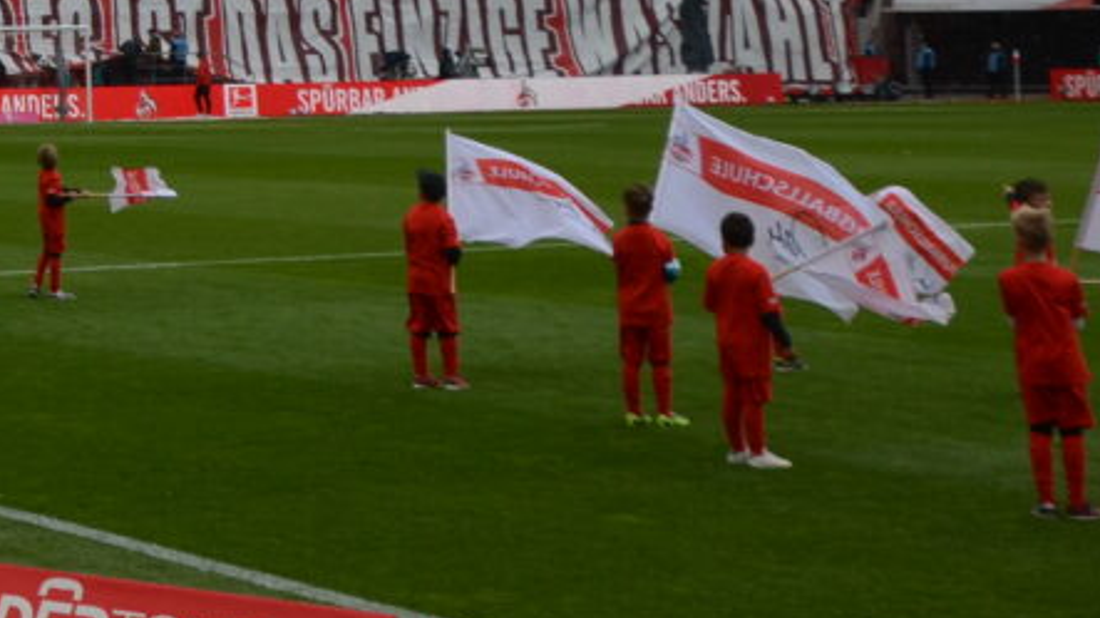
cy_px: -536
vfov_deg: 9.6
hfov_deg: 16.0
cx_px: -718
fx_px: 3467
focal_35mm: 119
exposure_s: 1/250
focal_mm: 21
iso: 200
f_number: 8
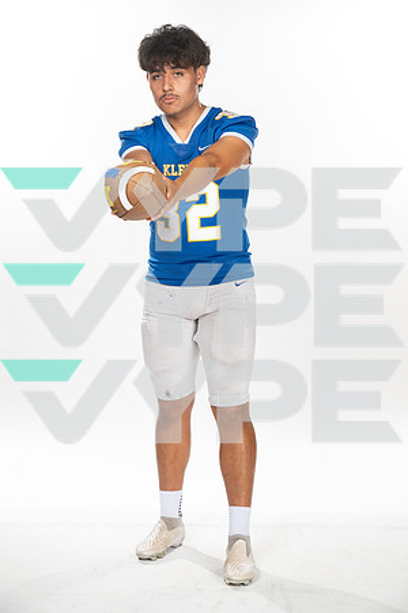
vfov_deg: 32.4
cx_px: 204
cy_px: 306
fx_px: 1054
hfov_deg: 21.9
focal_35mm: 62
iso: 800
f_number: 7.1
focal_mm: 62
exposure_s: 1/320
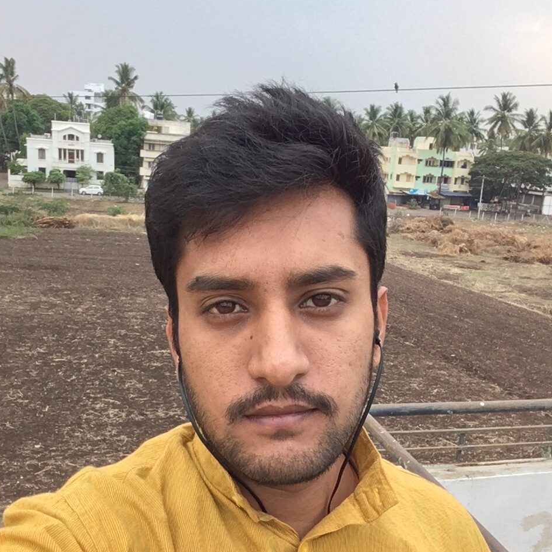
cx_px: 275
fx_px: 668
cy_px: 332
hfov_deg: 44.9
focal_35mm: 37
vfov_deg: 44.7
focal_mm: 2.15
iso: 50
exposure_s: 1/100
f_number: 2.4
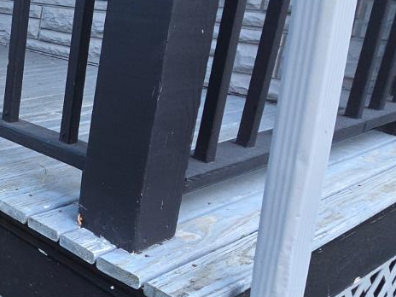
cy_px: 89
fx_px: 480
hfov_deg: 35.3
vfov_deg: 33.9
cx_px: -79
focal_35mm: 42
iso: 64
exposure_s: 1/120
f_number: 2.2
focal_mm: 2.2
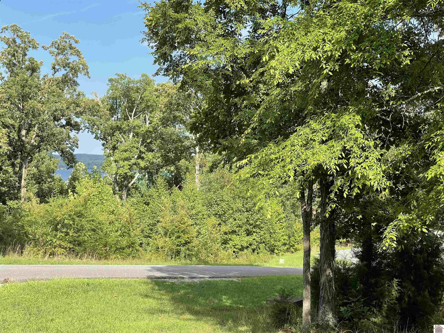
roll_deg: -1.2
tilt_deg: -0.1
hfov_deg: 30.3
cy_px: 166
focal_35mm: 64
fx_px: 821
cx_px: 222
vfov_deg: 22.9
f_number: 2.2
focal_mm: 7.5
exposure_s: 1/564
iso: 20
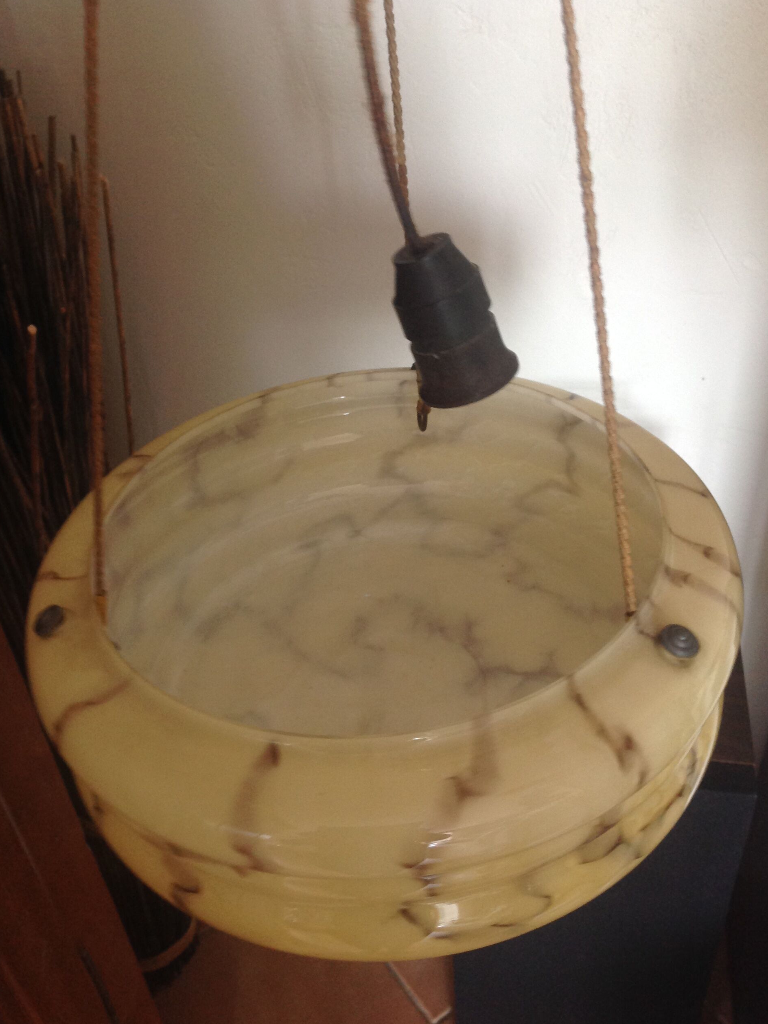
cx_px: 390
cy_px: 505
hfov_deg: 39.7
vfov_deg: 51.4
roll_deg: +5.4
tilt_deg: -35.8
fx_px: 1065
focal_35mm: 36
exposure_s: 1/15
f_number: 2.4
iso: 125
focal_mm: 4.28
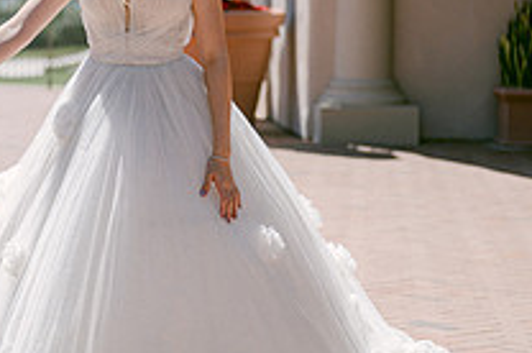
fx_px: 2095
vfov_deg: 9.6
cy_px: 159
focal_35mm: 142
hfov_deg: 14.1
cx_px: -95
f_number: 1.8
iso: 100
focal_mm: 50
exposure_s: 1/6400
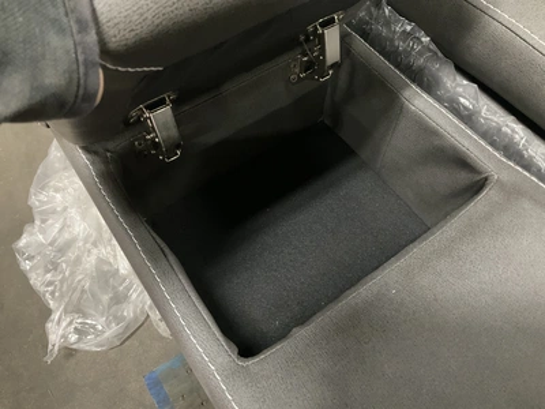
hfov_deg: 61.7
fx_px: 457
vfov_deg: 48.2
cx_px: 272
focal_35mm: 29
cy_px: 204
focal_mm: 3
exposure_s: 1/20
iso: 500
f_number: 1.8
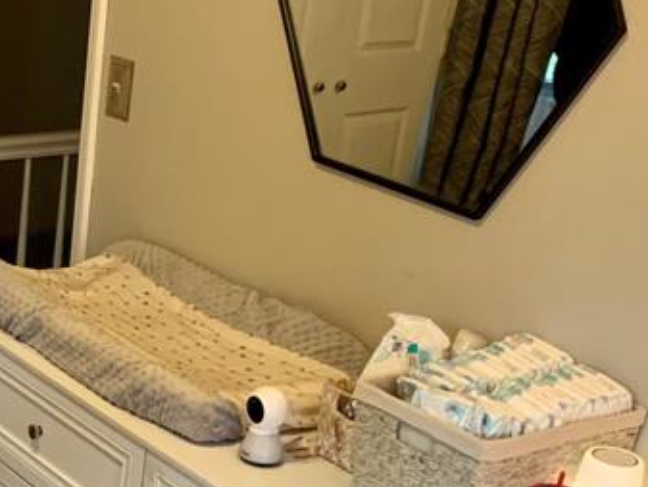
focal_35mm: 79
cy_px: 422
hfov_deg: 23.8
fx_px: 1479
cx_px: 25
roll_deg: -3.9
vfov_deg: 18.4
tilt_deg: -24.4
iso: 320
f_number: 1.8
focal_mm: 4.25
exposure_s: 1/60
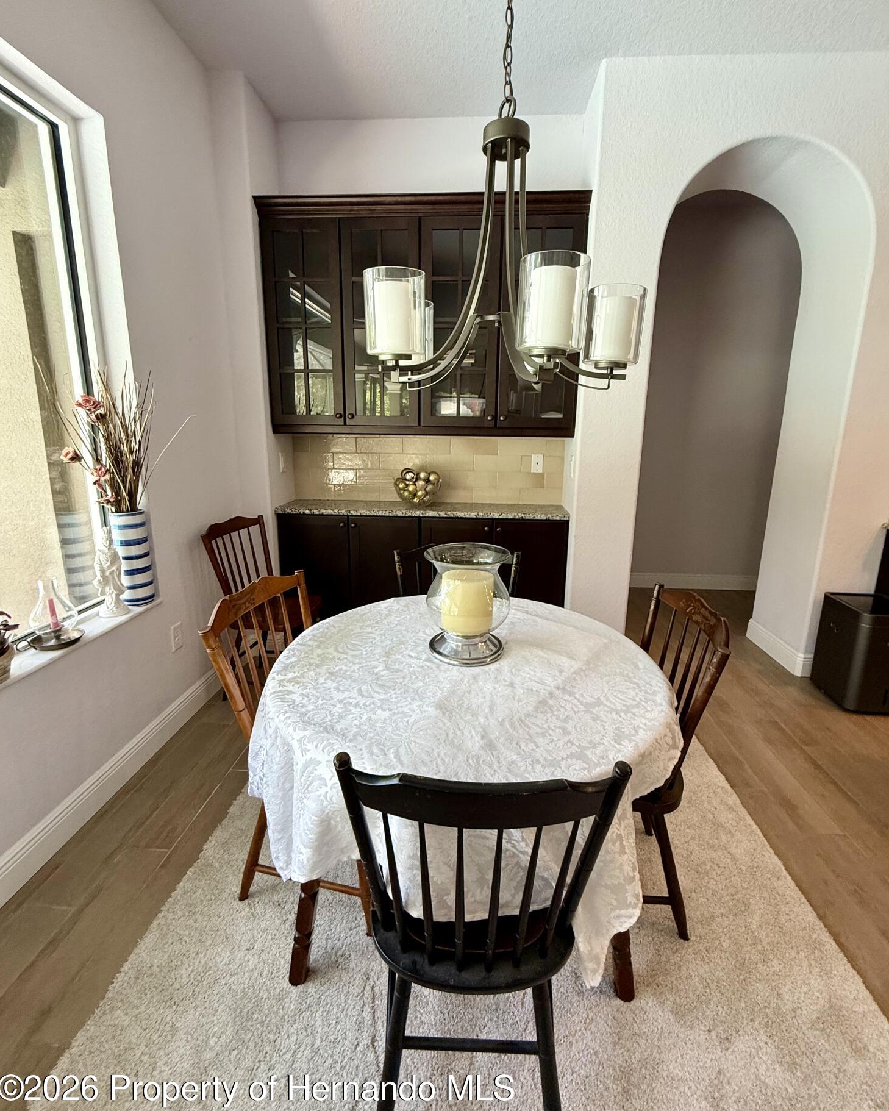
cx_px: 452
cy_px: 534
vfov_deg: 96.7
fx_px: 493
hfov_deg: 84.0
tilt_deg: -11.7
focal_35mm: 15
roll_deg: -1.2
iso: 160
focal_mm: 2.22
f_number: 2.2
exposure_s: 1/99
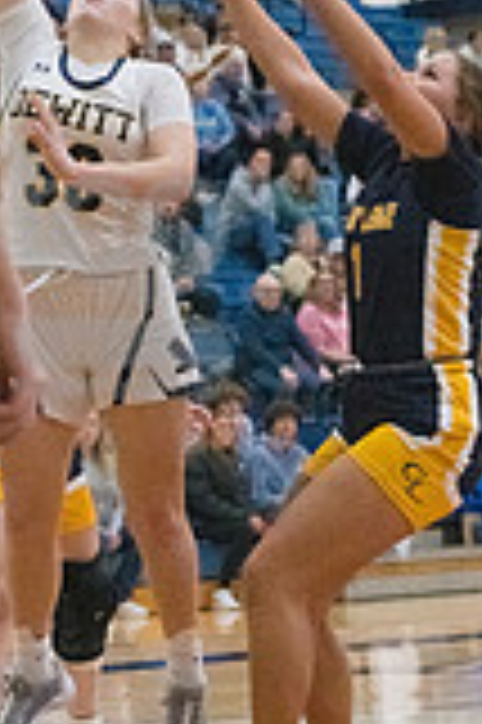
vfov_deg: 10.5
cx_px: 122
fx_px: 3945
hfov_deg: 7.0
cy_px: 274
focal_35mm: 196
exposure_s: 1/1600
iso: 10000
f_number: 4.5
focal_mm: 70
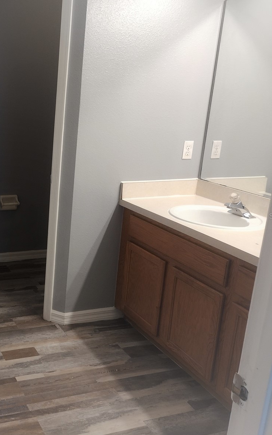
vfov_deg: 50.4
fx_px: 462
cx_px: 8
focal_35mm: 39
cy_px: 216
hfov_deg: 30.7
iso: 224
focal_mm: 4.71
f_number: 1.7
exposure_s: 1/60
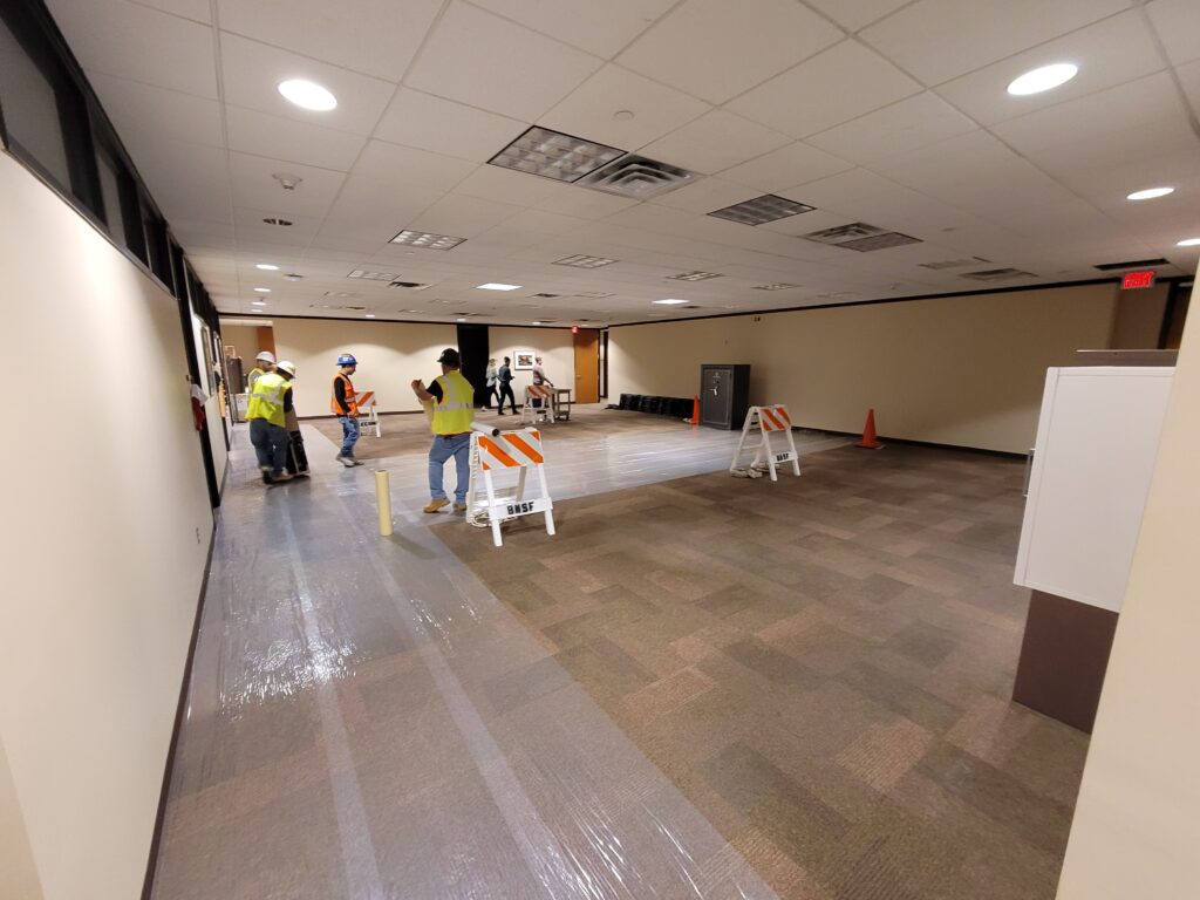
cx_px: 600
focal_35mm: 13
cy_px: 450
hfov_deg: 106.2
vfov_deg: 89.9
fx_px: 451
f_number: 2.2
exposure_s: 1/30
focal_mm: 2.2
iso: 500
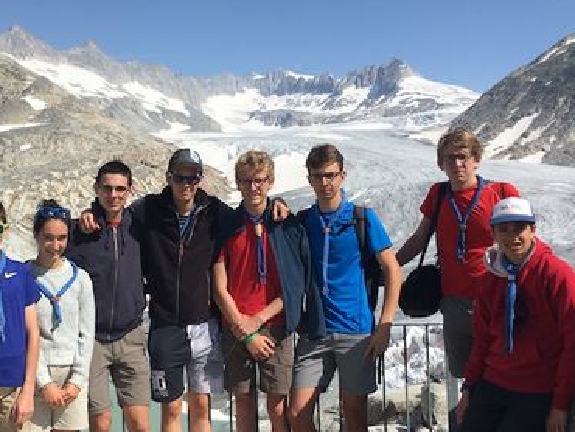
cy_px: 277
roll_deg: +1.0
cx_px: 165
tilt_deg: -5.9
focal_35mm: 47
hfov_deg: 39.6
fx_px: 781
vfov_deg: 30.7
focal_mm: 4.15
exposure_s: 1/2137
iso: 25
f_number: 2.2
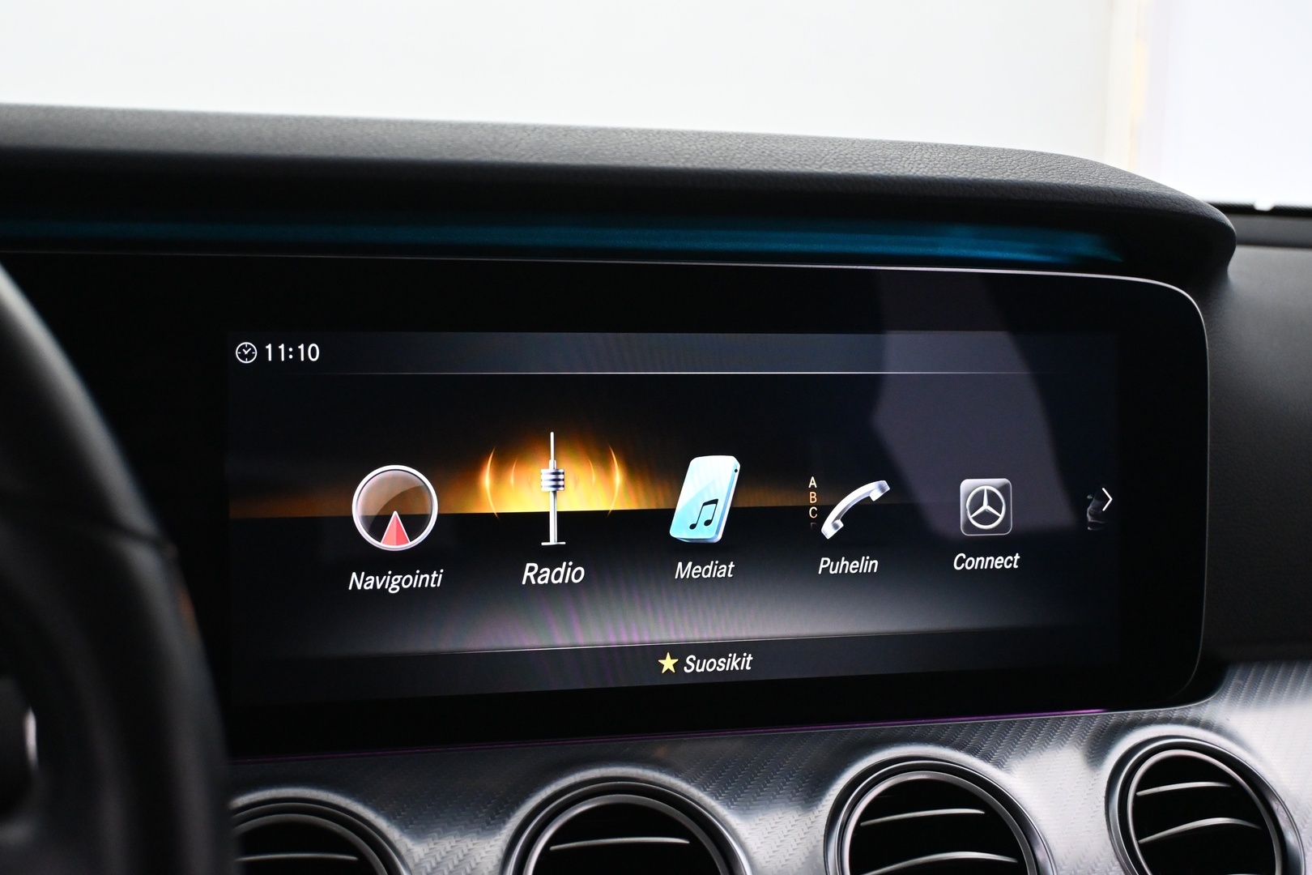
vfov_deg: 26.5
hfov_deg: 38.9
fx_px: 1859
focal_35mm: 51
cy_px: 438
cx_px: 656
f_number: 5
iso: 3600
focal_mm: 34
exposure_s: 1/60
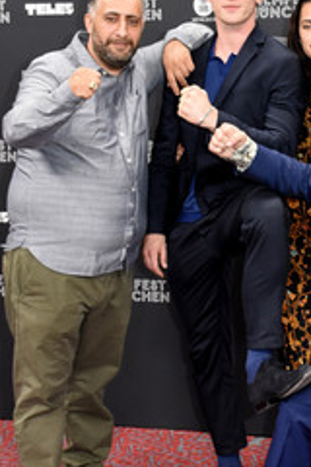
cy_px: 200
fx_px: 984
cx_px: 397
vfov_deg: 26.6
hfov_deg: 17.0
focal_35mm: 76
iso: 1600
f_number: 6.3
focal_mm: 27
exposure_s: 1/160
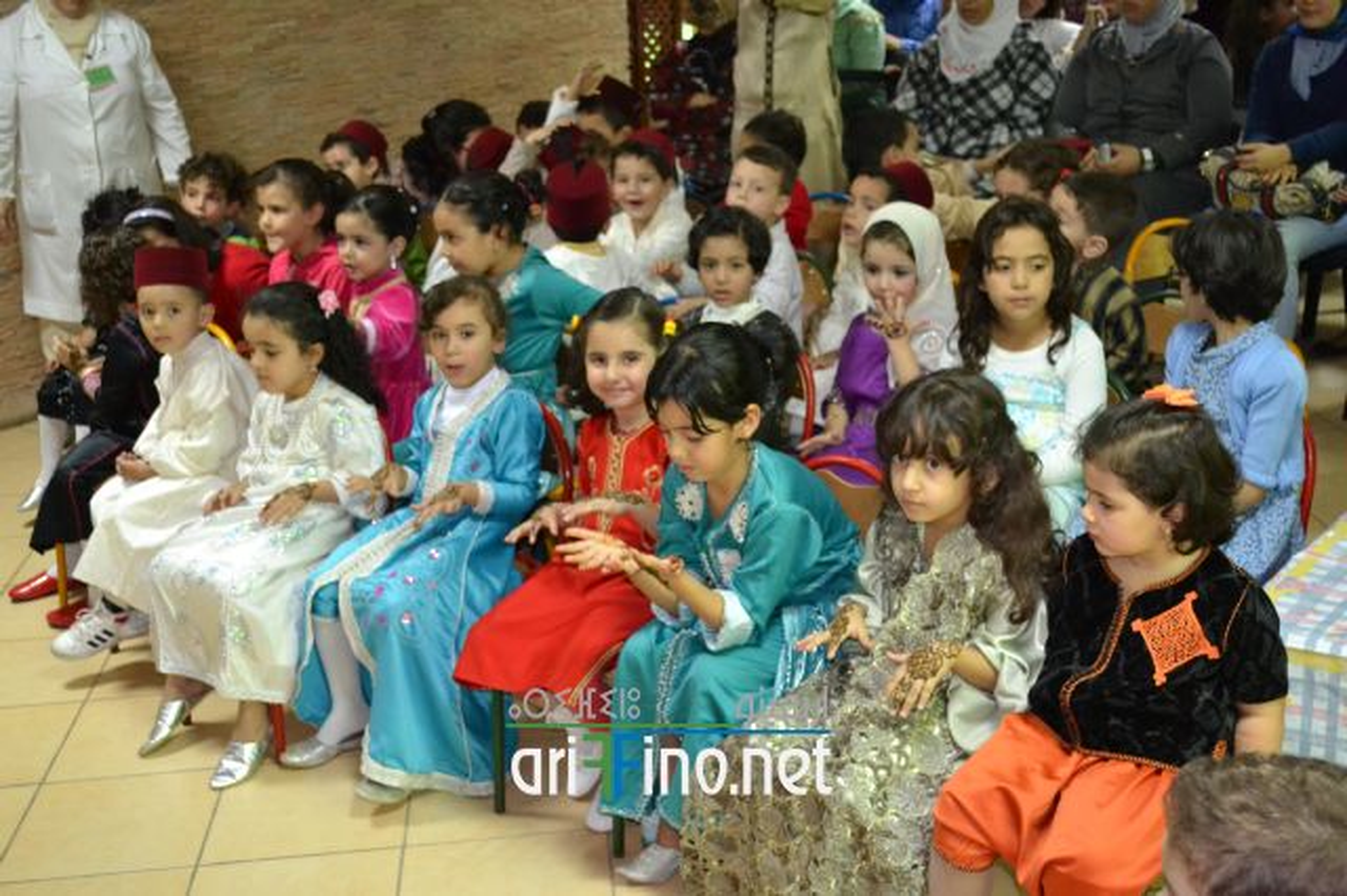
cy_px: 448
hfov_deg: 43.6
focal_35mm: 45
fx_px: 1683
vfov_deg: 29.8
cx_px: 674
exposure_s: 1/60
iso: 2800
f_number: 4.5
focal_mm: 30
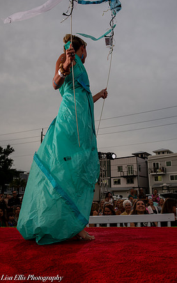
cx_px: 89
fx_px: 224
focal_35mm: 29
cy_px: 140
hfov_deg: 43.2
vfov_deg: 64.6
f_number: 5
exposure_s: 1/640
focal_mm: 24
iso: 500
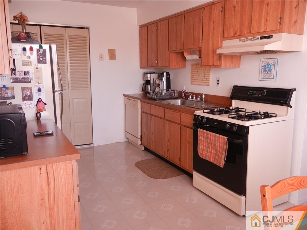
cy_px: 115
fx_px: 266
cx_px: 154
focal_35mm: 30
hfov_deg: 60.0
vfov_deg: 46.8
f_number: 3.5
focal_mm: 5.4
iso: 261
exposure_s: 1/30
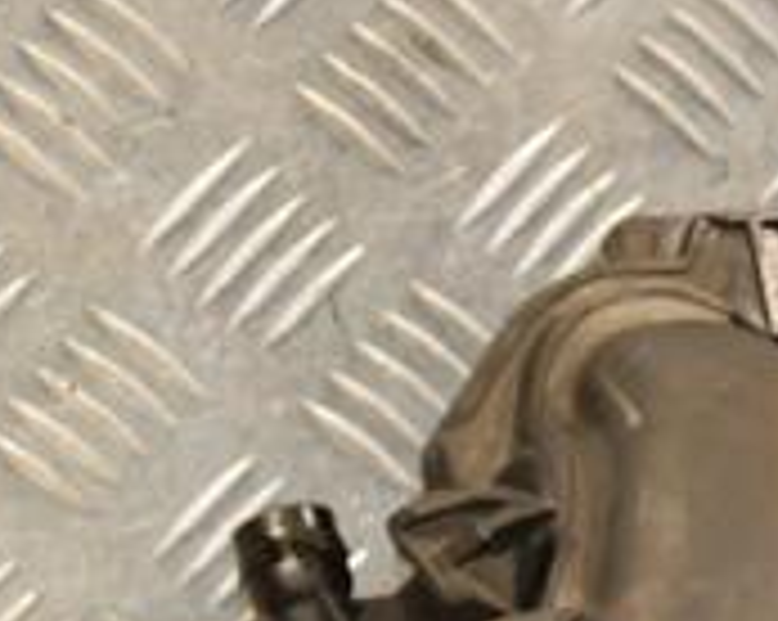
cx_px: 1070
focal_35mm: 235
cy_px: 778
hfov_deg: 8.1
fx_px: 5405
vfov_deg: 6.5
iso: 800
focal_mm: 48
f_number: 4.8
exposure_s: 1/125
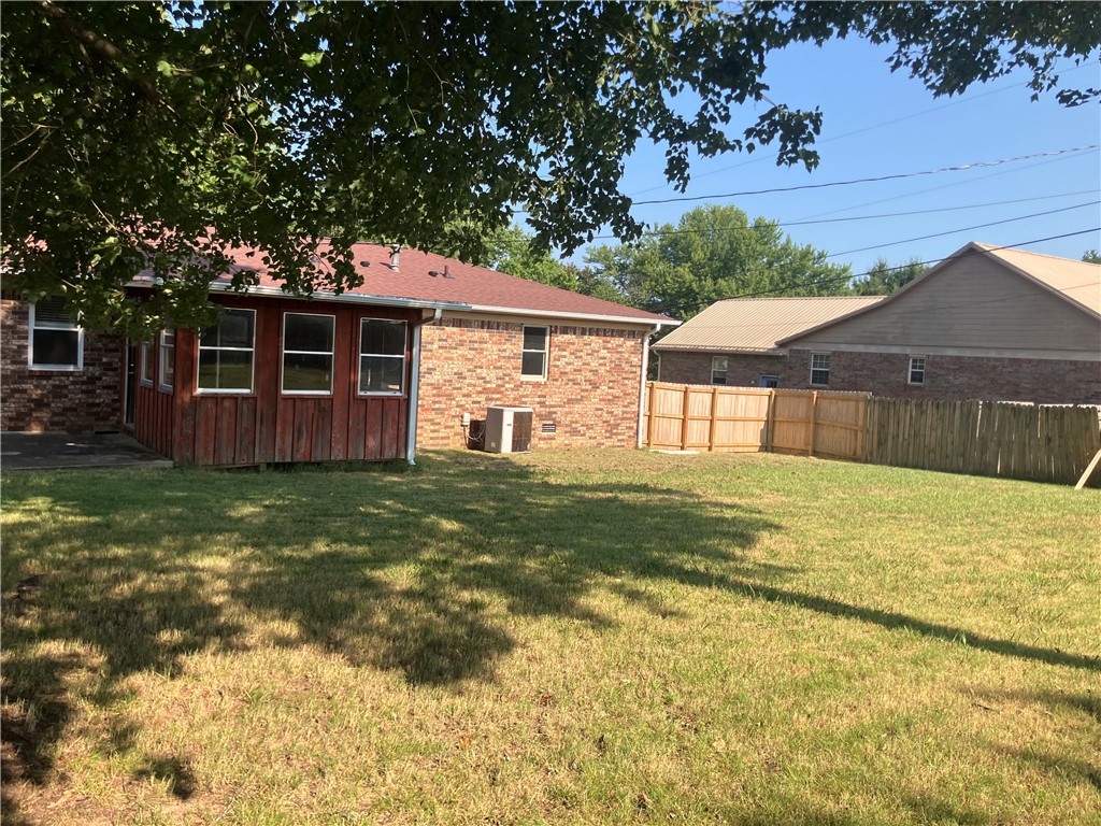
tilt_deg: -3.8
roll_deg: -4.8
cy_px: 413
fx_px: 891
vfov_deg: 49.7
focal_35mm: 28
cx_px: 550
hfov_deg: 63.4
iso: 32
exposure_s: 1/934
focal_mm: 3.99
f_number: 1.8
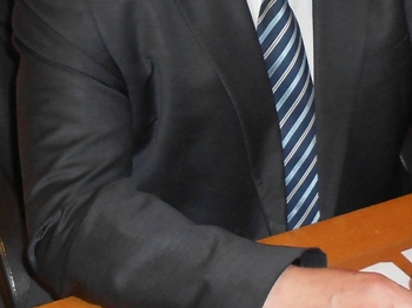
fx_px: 1070
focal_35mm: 90
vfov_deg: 16.2
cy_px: 28
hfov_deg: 21.4
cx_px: 348
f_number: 3.2
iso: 200
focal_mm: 4.6
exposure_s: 1/25
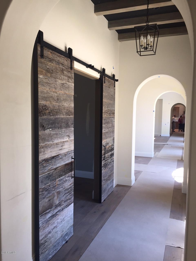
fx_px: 219
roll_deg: -0.6
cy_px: 130
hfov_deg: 48.2
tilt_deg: -4.0
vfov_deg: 61.7
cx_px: 98
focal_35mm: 29
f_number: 2.2
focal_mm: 4.15
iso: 40
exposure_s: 1/60
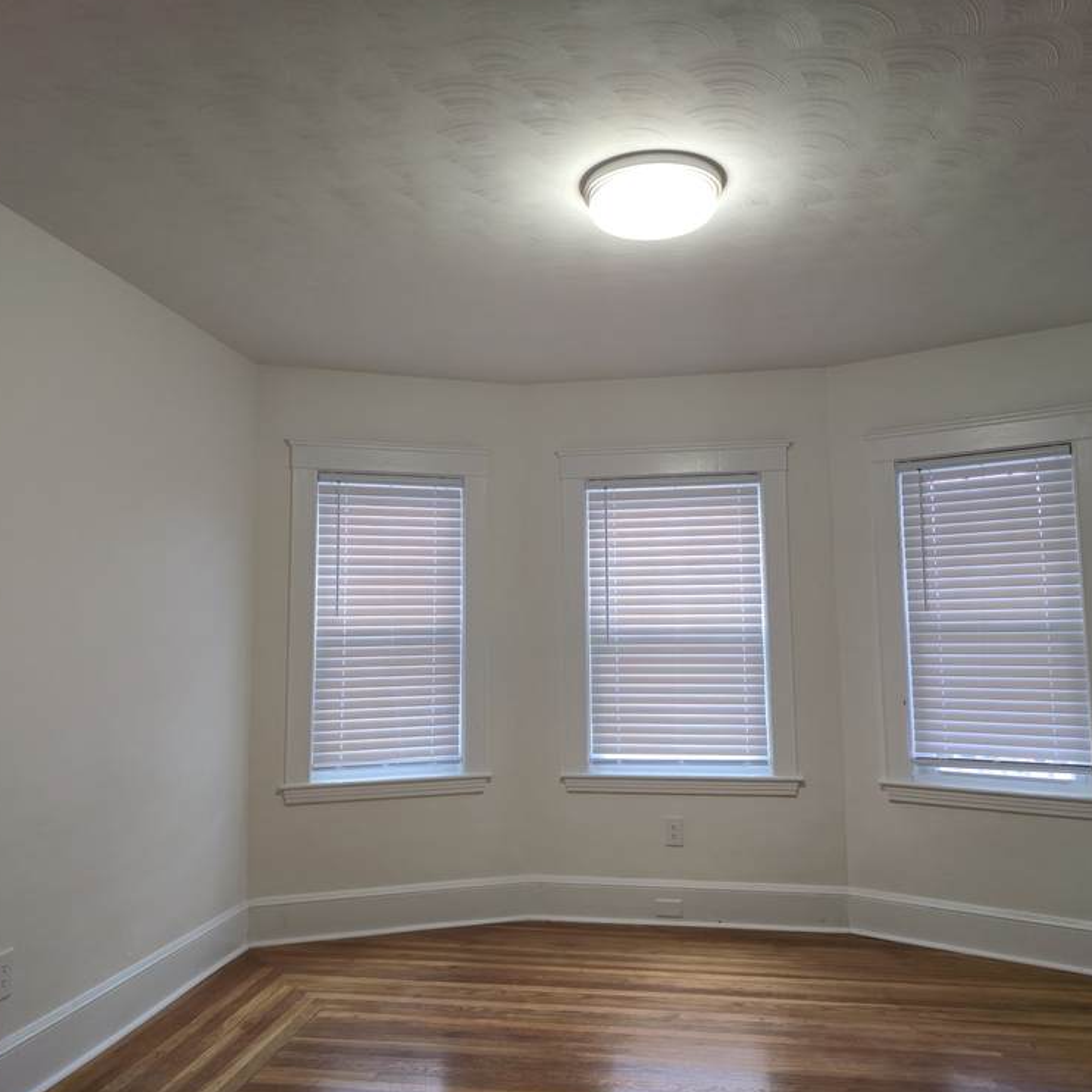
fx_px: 999
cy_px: 541
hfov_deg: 57.3
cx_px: 542
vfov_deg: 57.3
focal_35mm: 28
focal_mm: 6.3
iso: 50
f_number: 1.7
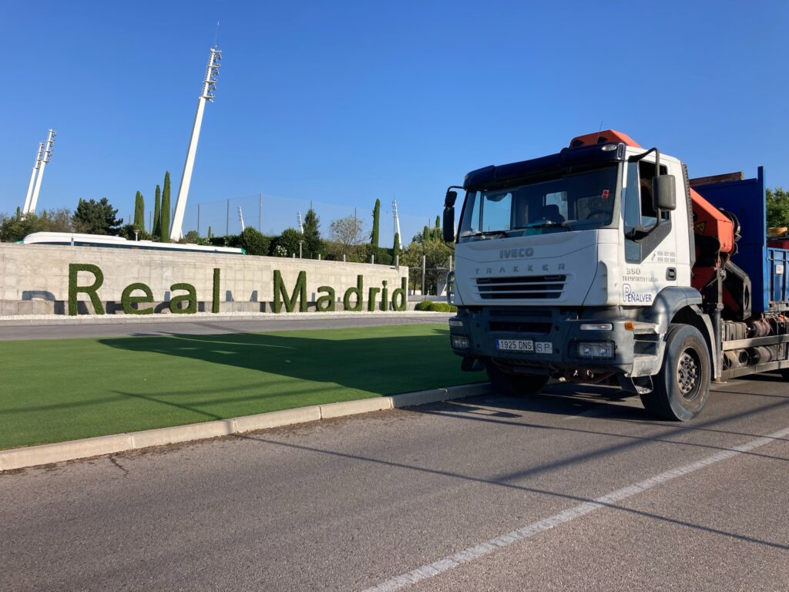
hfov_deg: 63.4
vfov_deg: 49.7
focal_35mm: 28
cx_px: 394
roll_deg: -1.5
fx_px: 638
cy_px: 296
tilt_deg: +1.7
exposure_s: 1/1567
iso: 20
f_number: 1.8
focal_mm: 3.99
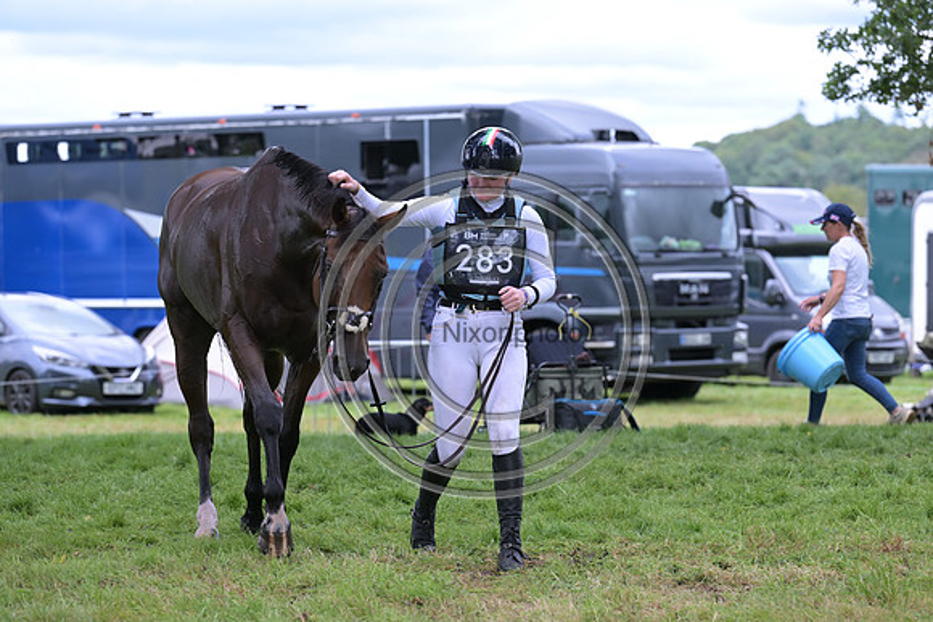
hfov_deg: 11.7
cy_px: 311
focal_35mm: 175
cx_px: 466
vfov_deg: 7.9
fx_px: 4536
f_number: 5.6
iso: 1600
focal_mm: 175
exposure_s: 1/1250
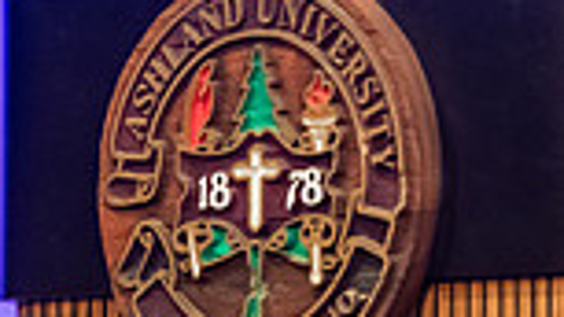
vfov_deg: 1.7
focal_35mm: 713
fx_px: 10661
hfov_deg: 3.0
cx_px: 711
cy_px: 76
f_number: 3.2
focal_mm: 180
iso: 4000
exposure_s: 1/200
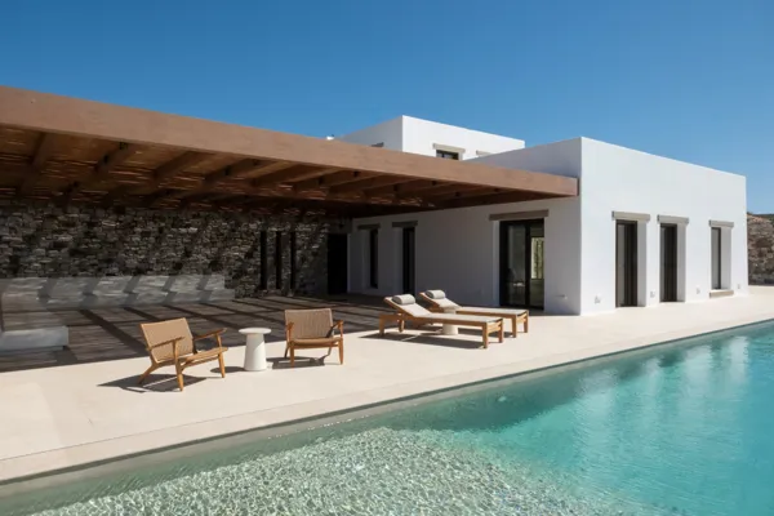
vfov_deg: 53.1
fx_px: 516
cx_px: 387
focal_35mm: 24
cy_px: 258
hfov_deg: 73.7
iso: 800
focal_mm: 16
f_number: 22
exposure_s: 1/320
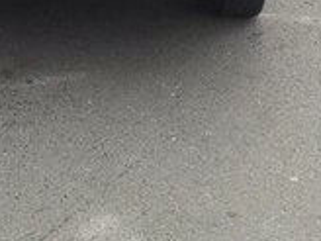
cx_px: 47
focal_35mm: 113
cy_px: -242
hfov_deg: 17.2
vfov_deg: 11.7
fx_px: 1048
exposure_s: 1/437
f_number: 1.9
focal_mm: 3.7
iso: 40
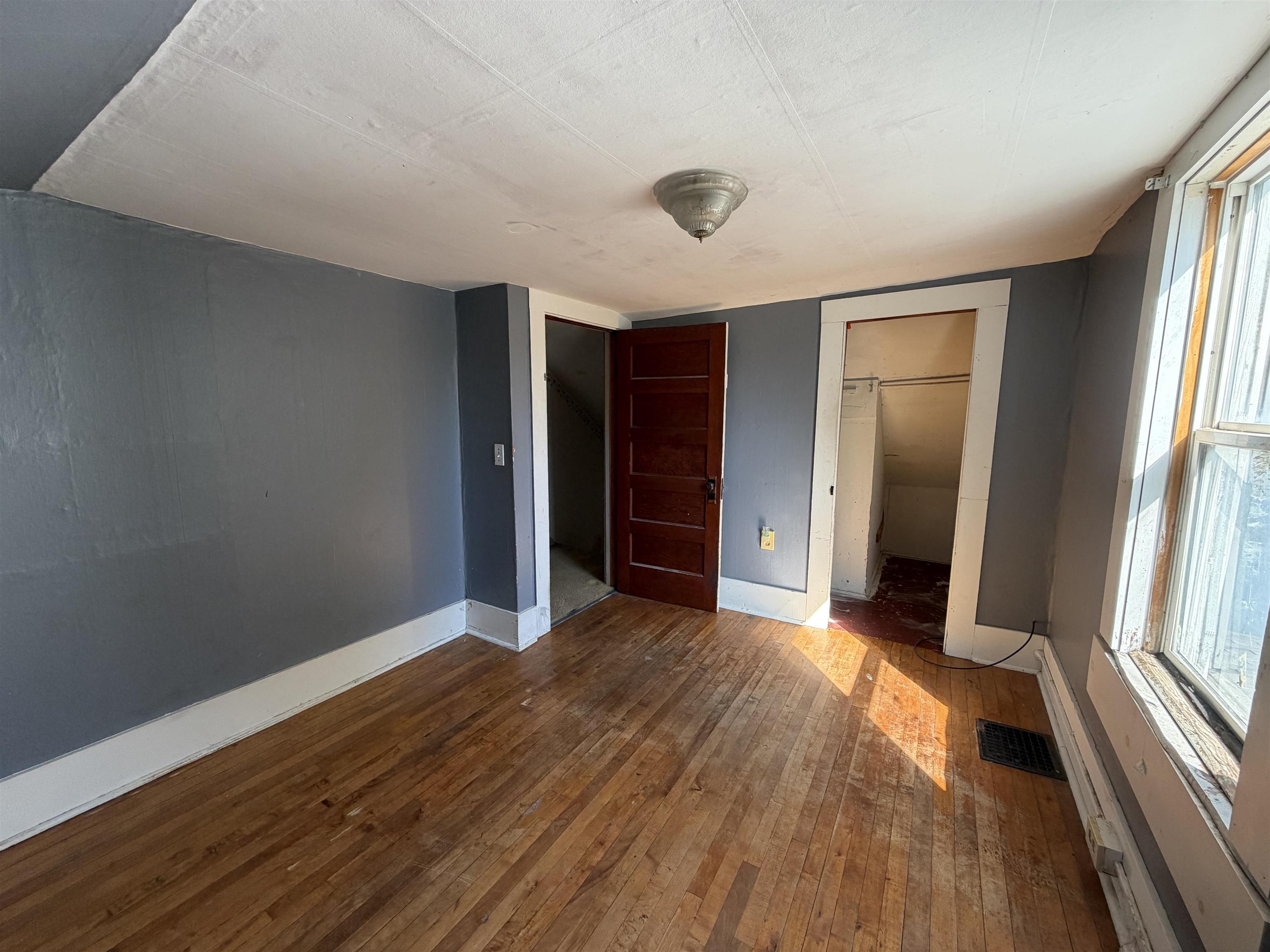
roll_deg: -1.0
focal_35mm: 14
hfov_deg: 102.1
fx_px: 514
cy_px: 476
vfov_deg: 85.7
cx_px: 635
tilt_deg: -8.4
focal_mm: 2.22
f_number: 2.2
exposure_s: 1/121
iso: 160
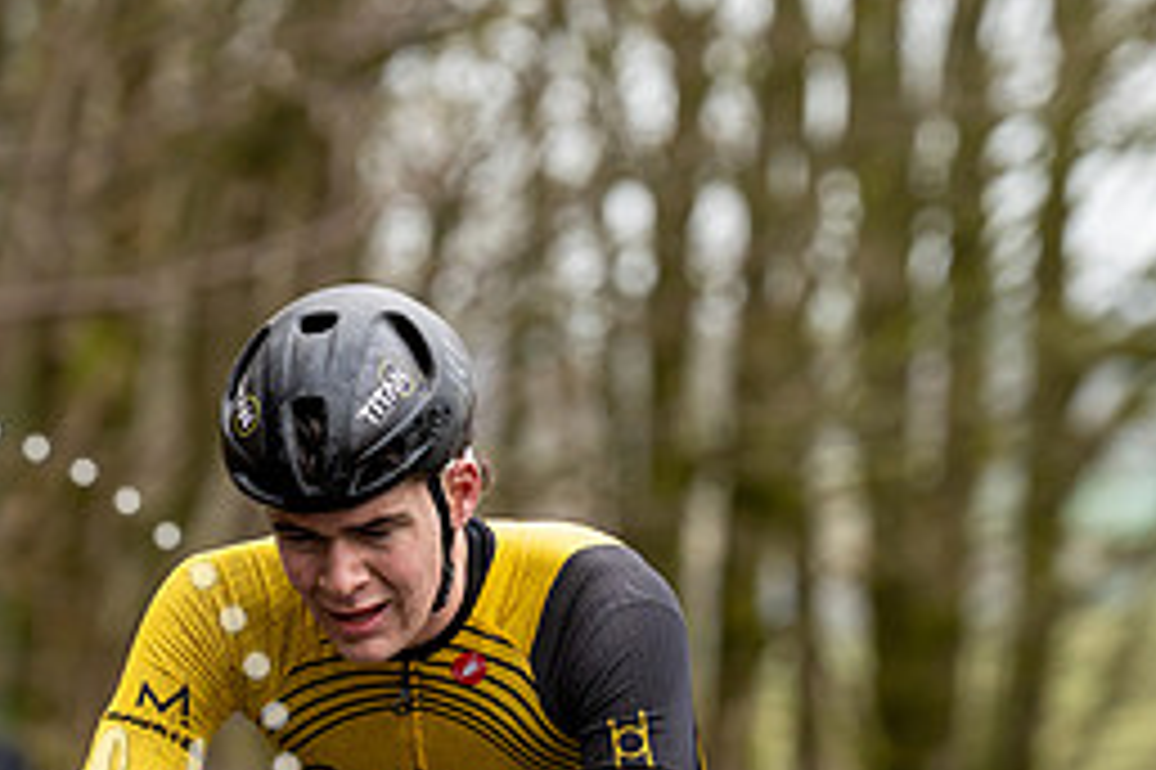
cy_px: 597
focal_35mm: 334
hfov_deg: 6.2
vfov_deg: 4.1
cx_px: 580
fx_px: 10718
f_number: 3.5
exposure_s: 1/1000
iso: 800
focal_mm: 148
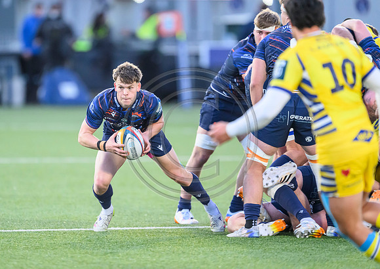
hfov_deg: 3.3
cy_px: 127
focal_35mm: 617
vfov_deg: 2.3
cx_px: 167
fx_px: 6630
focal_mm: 560
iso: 5000
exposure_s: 1/1000
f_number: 4
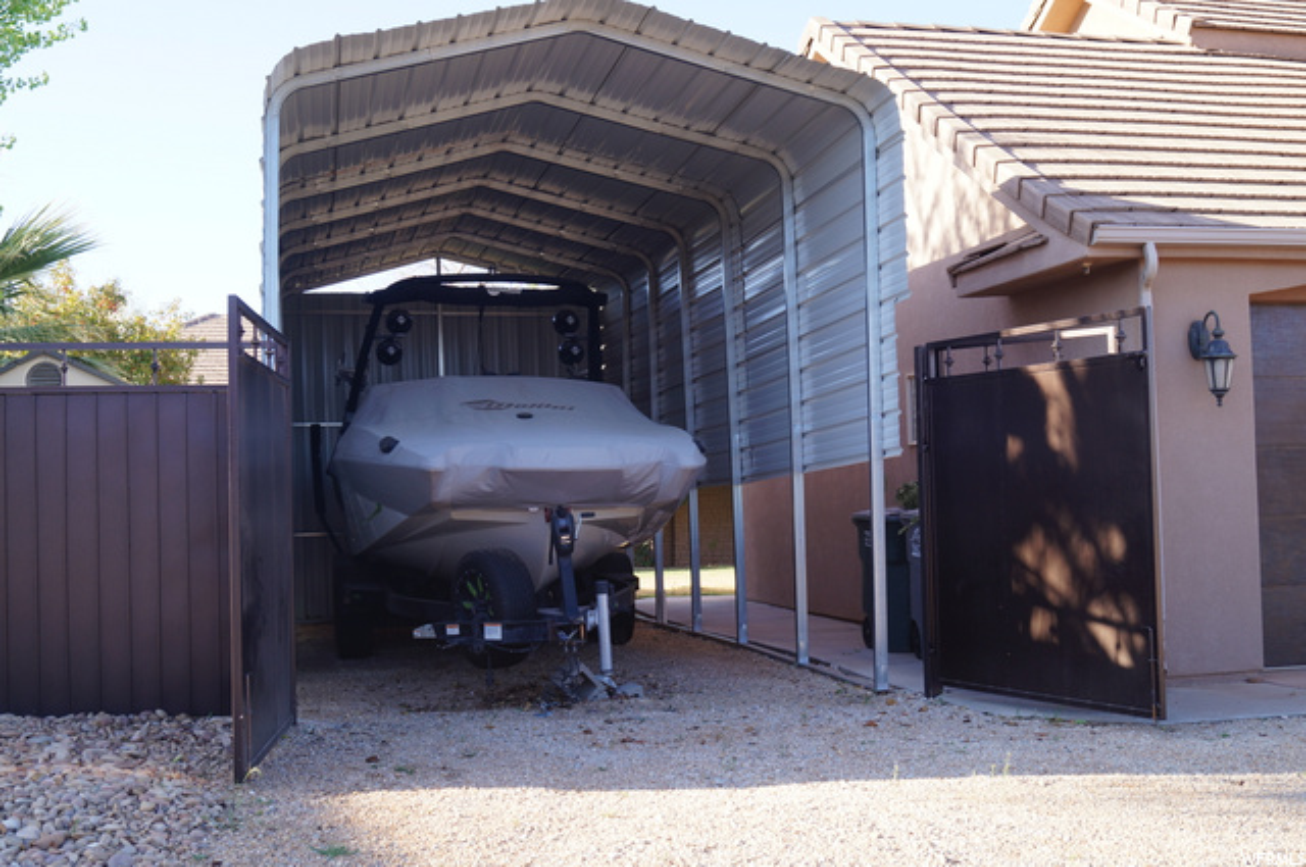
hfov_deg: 46.5
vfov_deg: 31.8
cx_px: 653
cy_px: 434
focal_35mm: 42
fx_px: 1522
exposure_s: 1/80
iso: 100
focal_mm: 28
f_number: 7.1
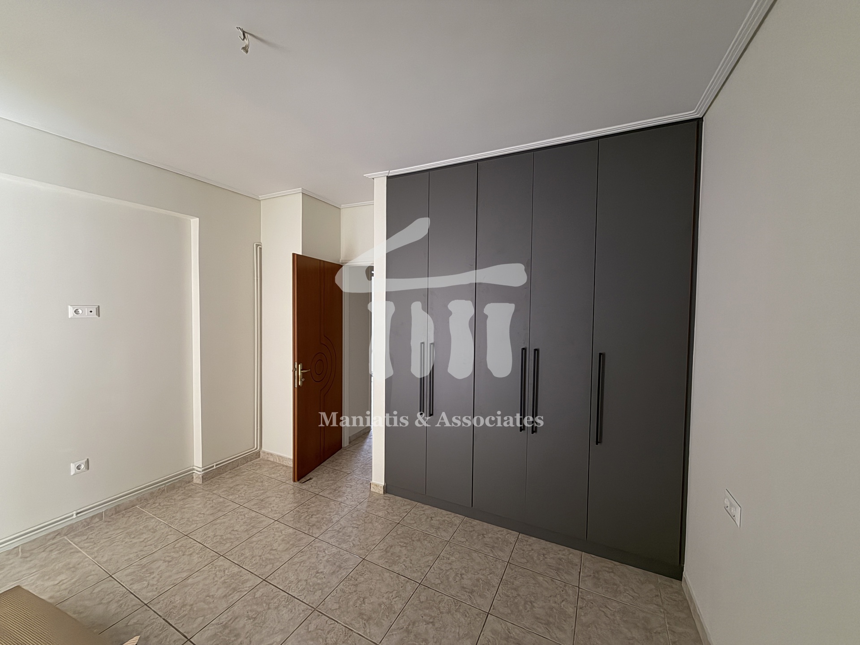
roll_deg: -0.6
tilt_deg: -2.4
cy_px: 322
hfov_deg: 102.1
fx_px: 348
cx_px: 430
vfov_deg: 85.7
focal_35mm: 14
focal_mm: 2.22
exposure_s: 1/40
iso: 500
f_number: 2.2
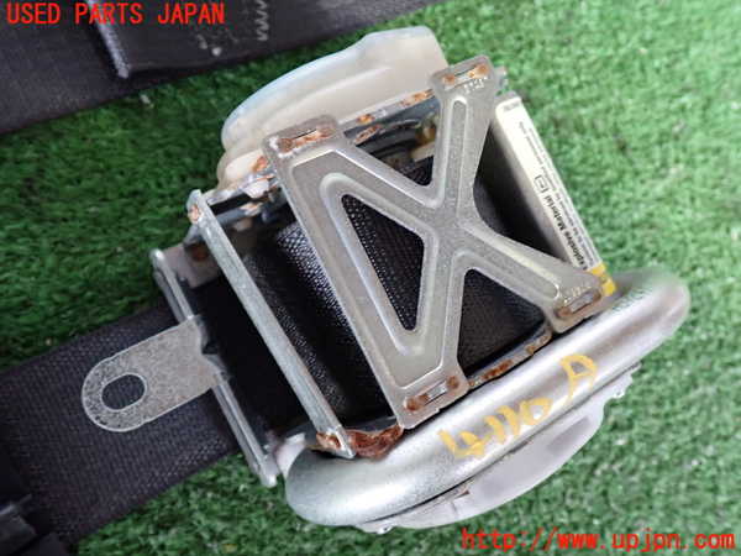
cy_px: 278
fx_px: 685
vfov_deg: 44.2
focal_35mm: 32
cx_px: 370
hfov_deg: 56.8
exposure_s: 1/30
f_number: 2.4
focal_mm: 5.79
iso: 500
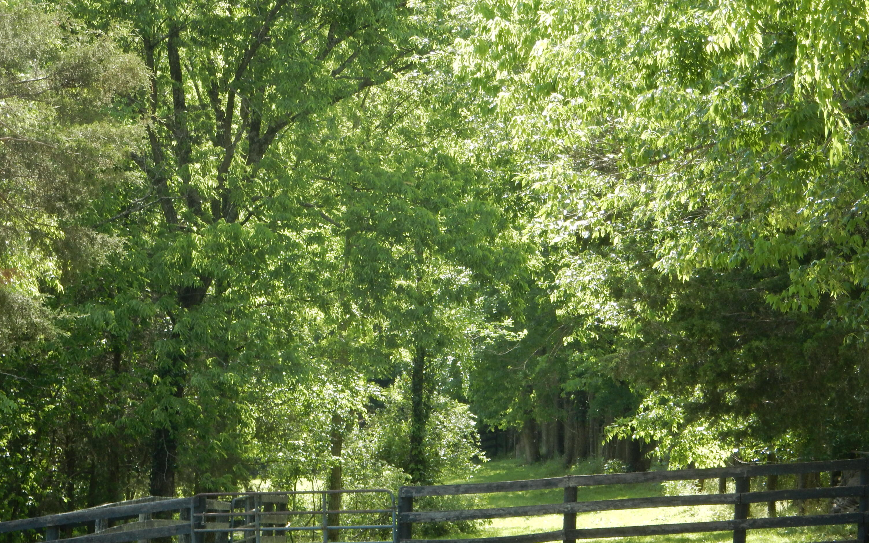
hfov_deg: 12.0
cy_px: 288
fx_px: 4121
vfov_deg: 7.5
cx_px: 434
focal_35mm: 174
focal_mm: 29.2
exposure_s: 1/80
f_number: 6
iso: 125
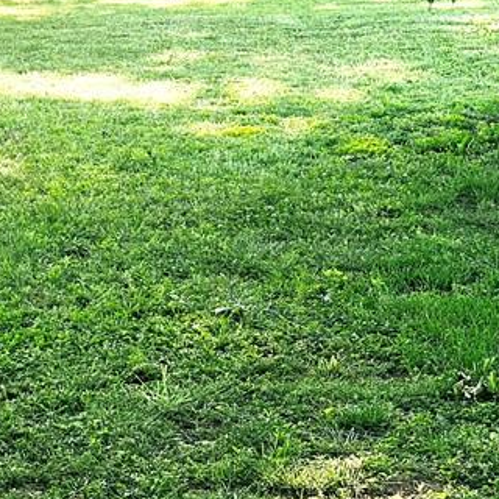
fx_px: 2397
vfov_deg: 11.6
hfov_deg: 11.7
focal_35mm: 147
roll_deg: +1.3
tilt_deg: -0.1
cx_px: -34
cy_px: -97
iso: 50
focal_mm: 5.96
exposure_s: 1/1422
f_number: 1.6
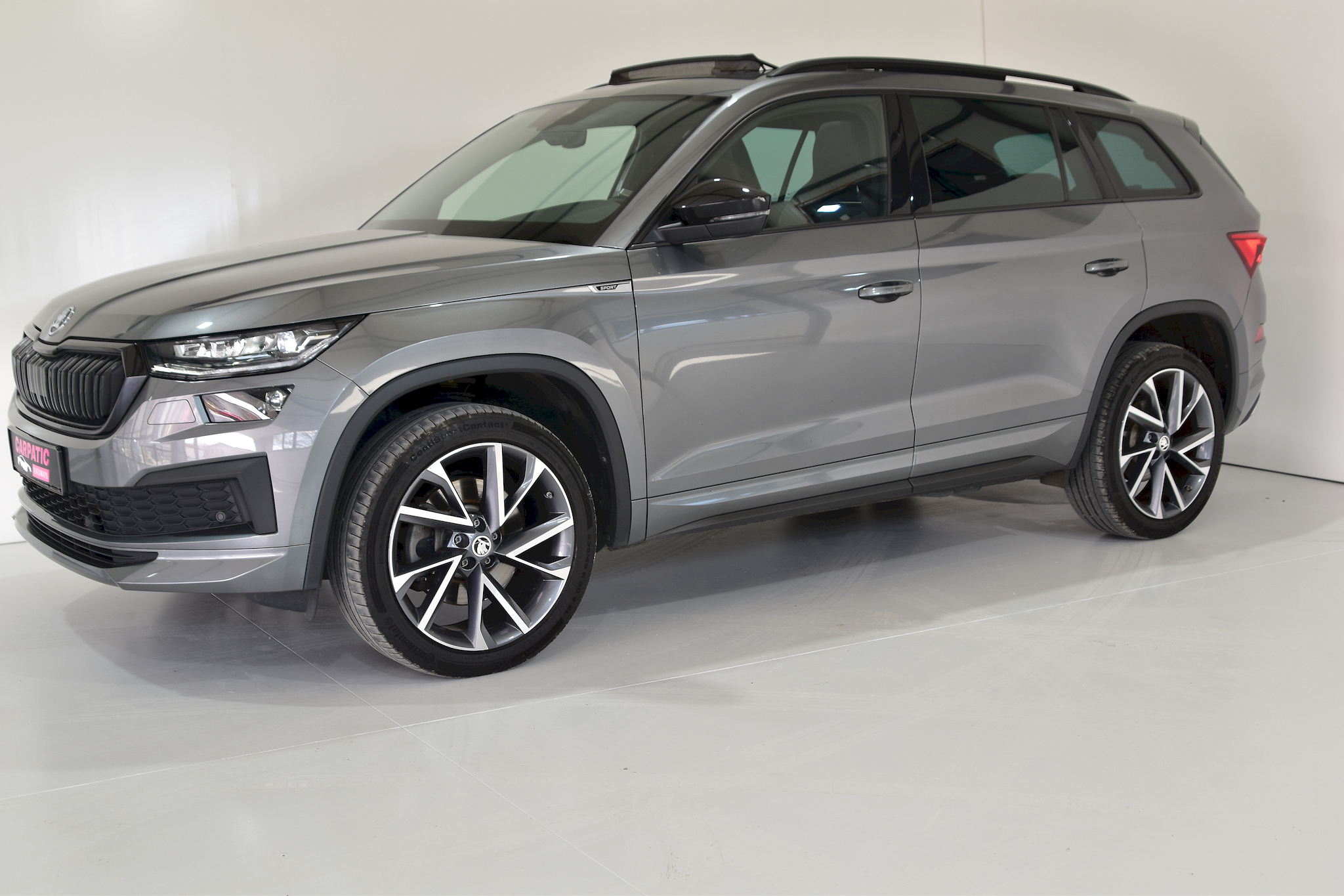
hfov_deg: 46.4
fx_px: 1568
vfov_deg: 31.9
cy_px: 448
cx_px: 672
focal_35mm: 42
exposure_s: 1/80
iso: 200
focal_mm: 28
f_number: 4
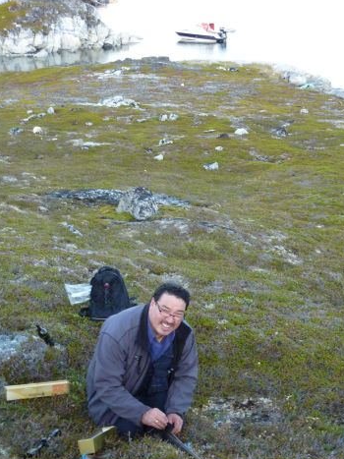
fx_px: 716
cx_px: 184
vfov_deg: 35.5
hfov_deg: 27.0
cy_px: 261
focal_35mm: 54
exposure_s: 1/125
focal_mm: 6.9
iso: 400
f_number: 3.7
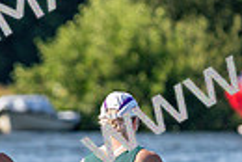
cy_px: 196
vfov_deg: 1.0
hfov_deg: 1.6
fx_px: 8870
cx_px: -54
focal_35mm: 1318
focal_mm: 295
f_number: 5.6
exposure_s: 1/1600
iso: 320
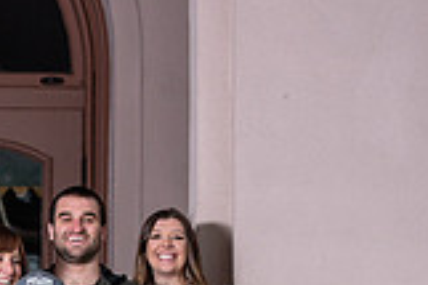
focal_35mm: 343
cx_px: -133
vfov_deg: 4.0
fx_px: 4074
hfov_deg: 6.0
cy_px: 486
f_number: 4
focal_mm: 95
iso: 200
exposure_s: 1/125
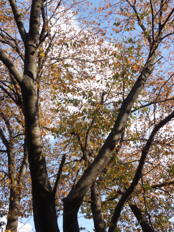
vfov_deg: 45.8
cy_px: 116
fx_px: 275
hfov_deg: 35.1
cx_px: 83
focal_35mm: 41
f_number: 5.6
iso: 125
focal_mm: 10.4
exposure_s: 1/200
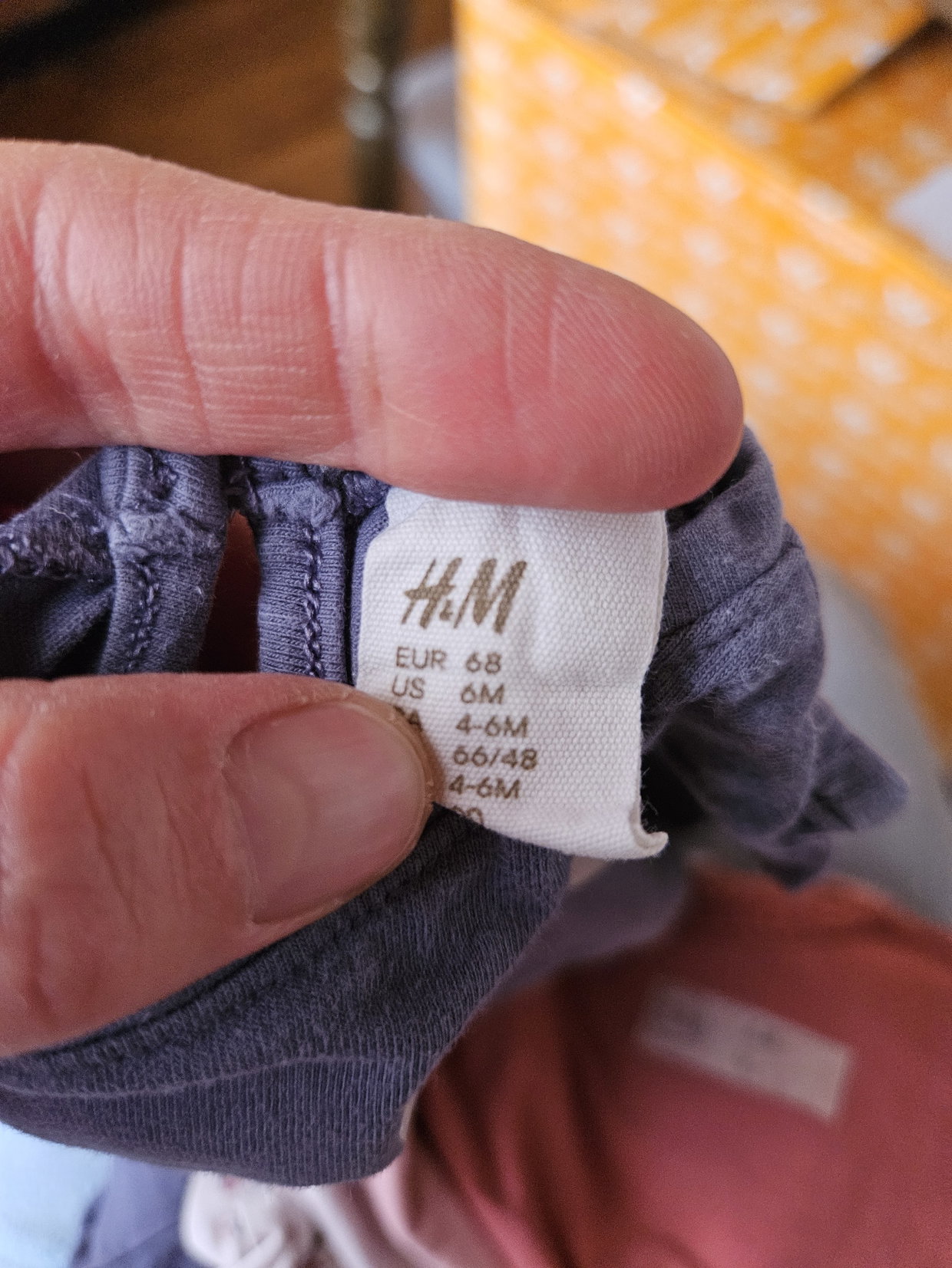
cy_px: 634
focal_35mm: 23
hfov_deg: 58.9
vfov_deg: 73.9
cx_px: 476
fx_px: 843
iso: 800
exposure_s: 1/100
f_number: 1.8
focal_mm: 5.4
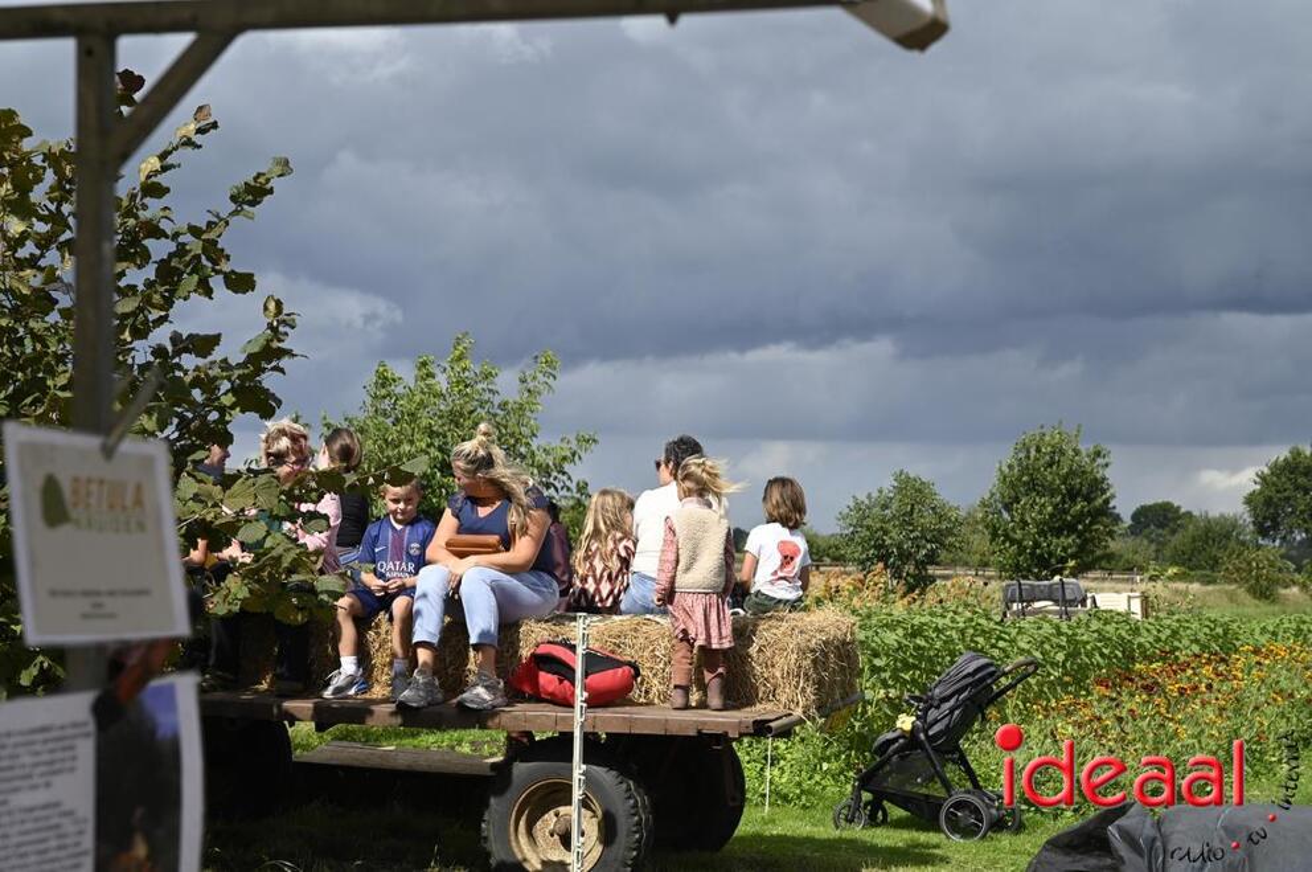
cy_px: 436
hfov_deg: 28.9
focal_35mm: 70
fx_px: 2548
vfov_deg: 19.4
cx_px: 656
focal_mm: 70
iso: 400
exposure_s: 1/1000
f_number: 8
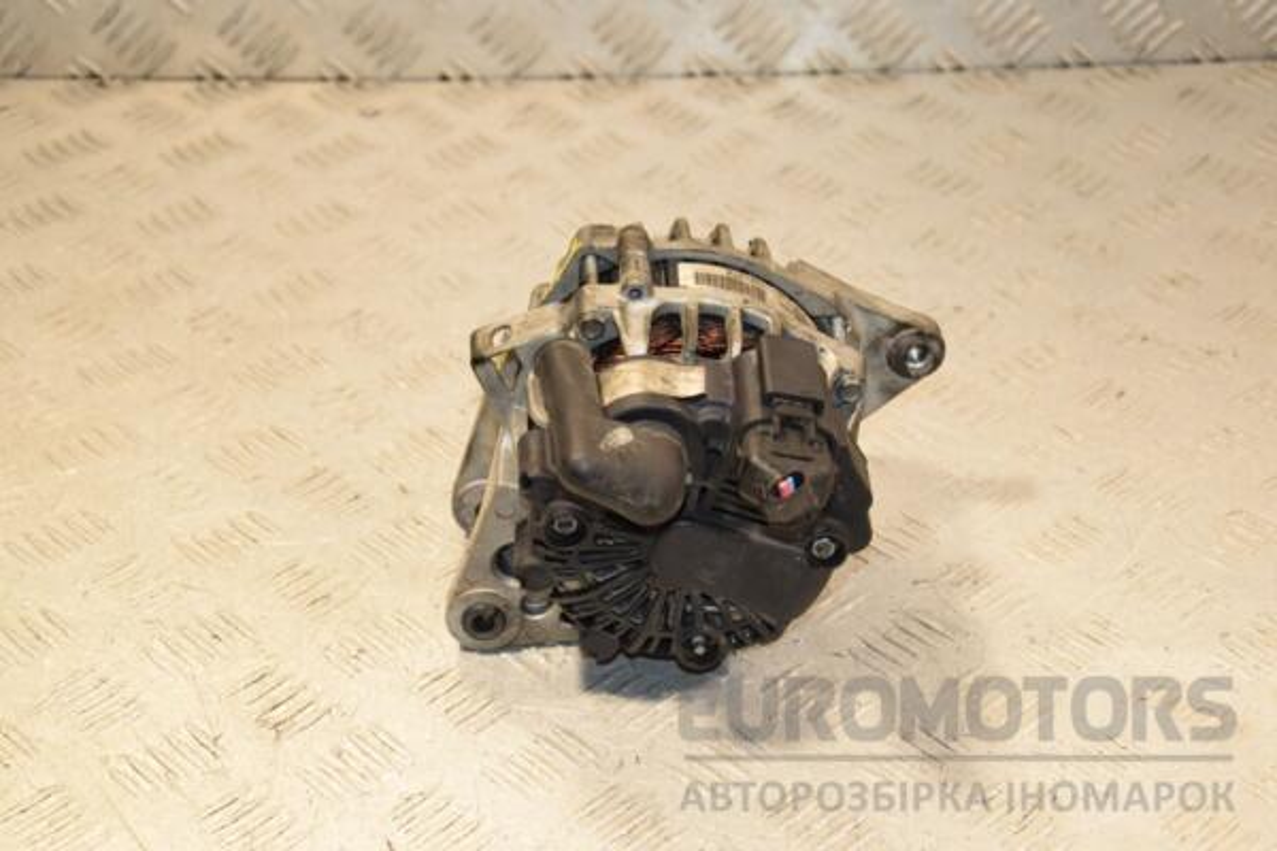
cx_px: 638
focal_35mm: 75
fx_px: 2660
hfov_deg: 27.0
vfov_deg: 18.2
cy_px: 426
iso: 800
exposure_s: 1/200
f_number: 6.3
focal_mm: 50
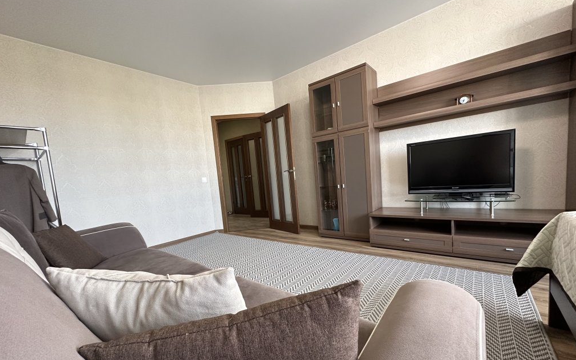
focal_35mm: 15
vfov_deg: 74.5
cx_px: 288
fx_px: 235
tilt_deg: -6.4
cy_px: 201
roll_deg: +4.6
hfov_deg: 101.5
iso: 250
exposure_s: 1/99
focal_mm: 2.22
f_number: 2.2
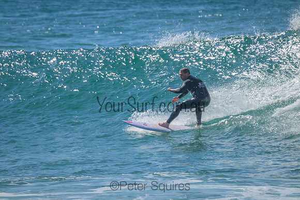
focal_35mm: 800
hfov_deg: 2.6
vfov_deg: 1.7
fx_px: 6668
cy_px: 100
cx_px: 150
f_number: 11
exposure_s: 1/1600
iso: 1800
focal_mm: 800
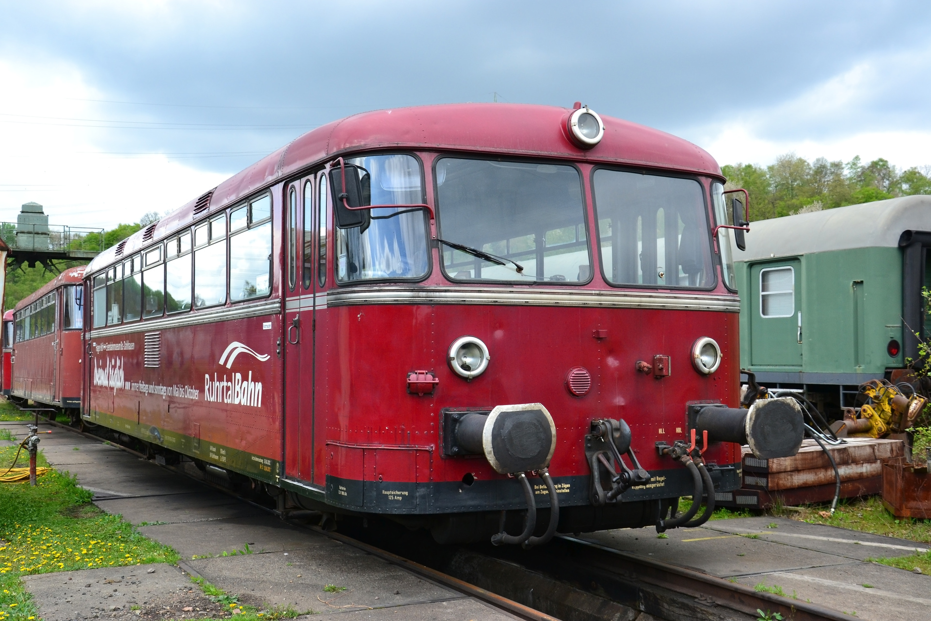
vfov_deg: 34.2
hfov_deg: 49.6
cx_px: 466
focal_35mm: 39
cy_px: 310
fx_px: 1009
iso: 400
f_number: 9
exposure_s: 1/160
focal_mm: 26
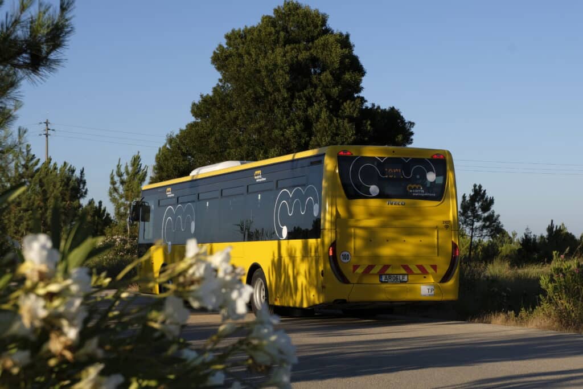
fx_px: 1215
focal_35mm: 75
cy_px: 194
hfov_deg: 27.0
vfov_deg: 18.2
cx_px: 292
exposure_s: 1/180
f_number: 11
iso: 200
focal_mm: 50
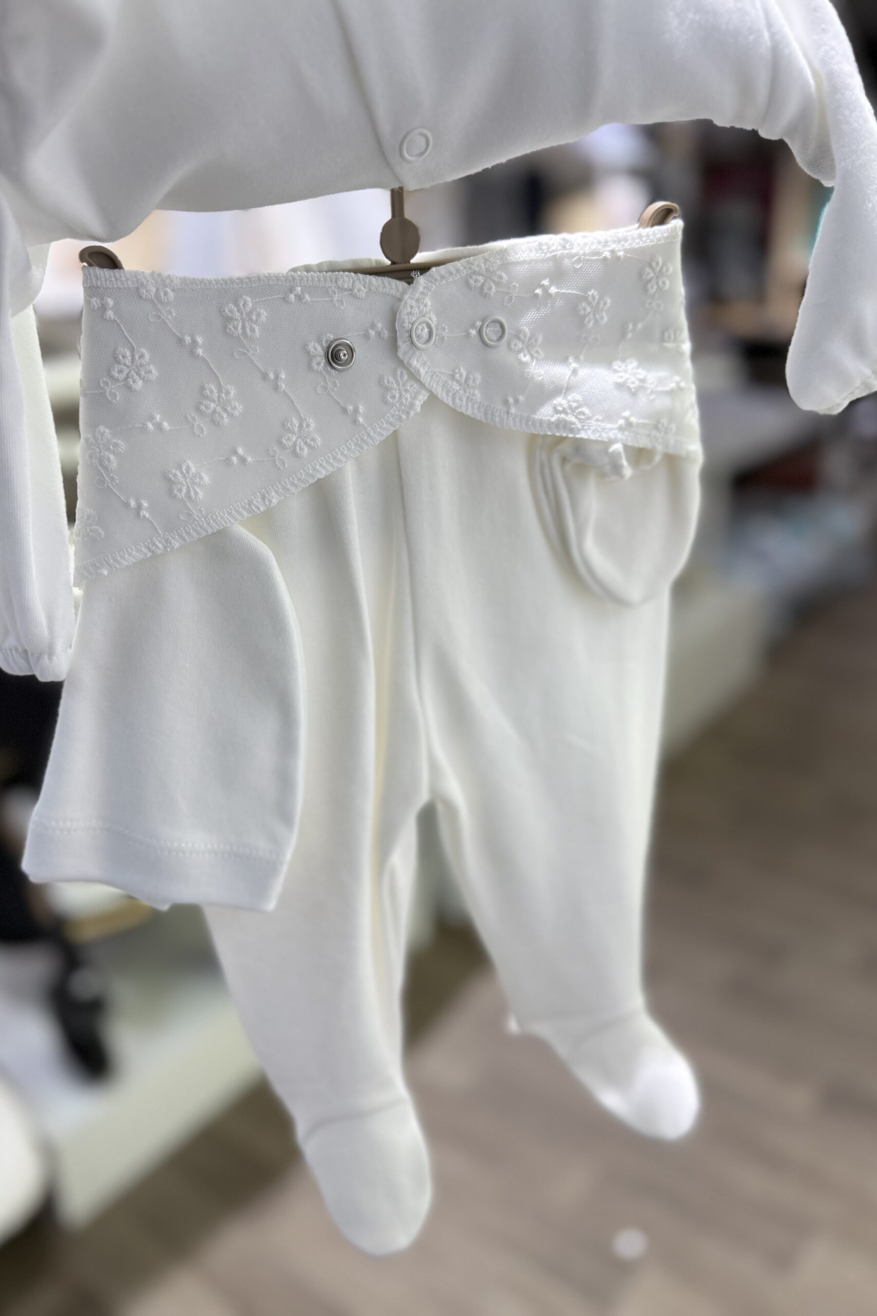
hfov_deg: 51.2
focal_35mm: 25
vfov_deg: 71.5
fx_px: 913
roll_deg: +2.8
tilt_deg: -20.5
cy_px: 657
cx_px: 395
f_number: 1.78
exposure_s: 1/121
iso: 160
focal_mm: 6.76
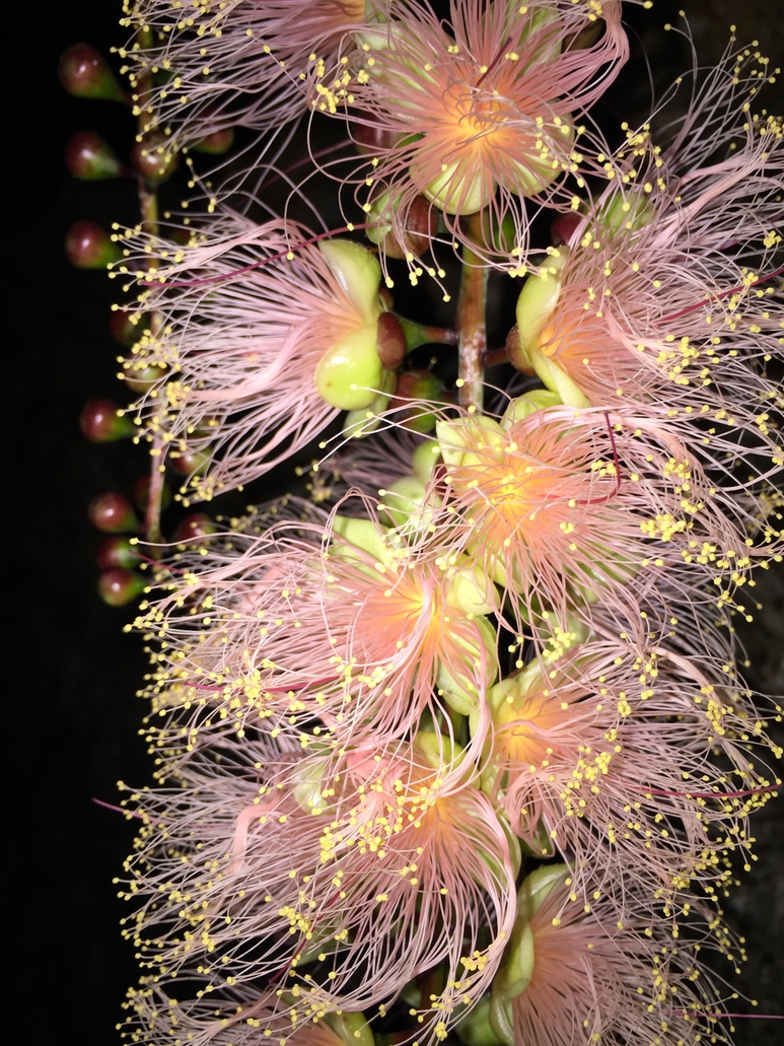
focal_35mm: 30
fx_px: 906
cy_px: 540
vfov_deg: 60.0
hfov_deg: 46.8
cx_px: 400
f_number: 2.2
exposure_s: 1/67
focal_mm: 4.15
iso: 32
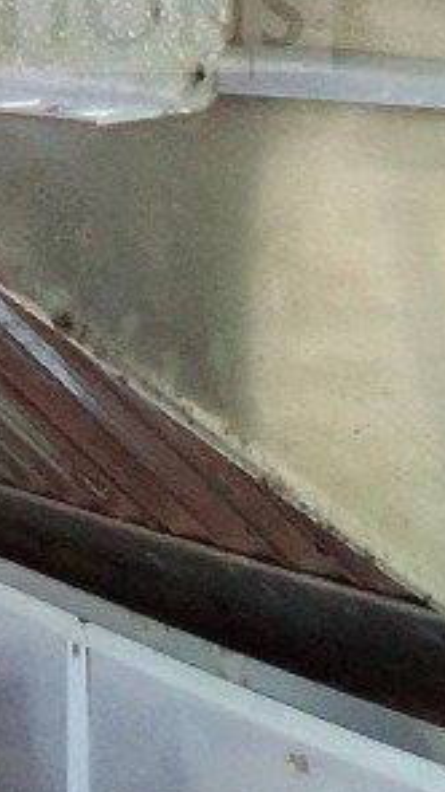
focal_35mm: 51
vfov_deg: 33.6
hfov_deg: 22.8
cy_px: -141
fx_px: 1070
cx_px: 29
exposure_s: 1/40
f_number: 2.2
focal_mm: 1.4
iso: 500
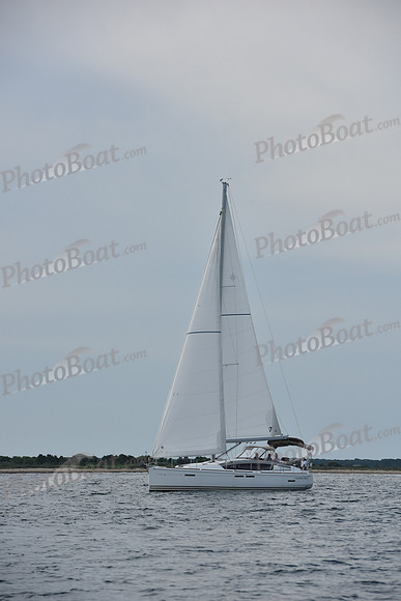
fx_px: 3089
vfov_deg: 11.1
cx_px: 200
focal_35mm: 185
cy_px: 300
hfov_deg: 7.4
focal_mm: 185
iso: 320
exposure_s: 1/1000
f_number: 9
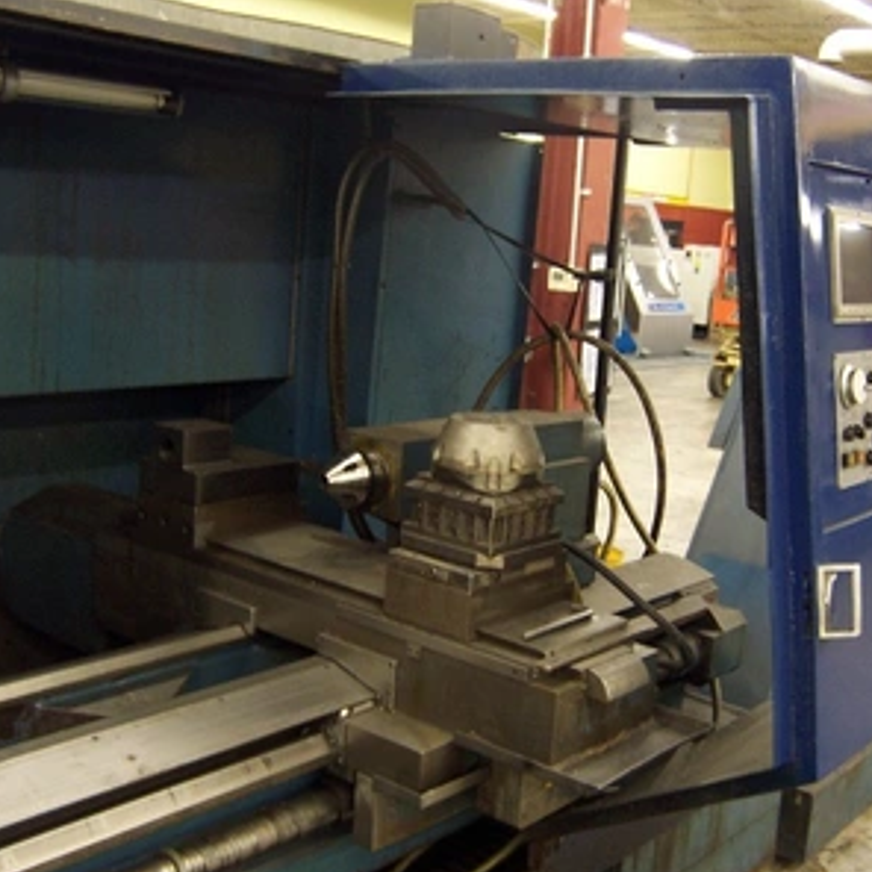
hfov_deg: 39.0
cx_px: 513
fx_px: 1225
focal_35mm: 43
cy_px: 439
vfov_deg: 39.2
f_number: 2.8
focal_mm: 5.6
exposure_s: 1/8
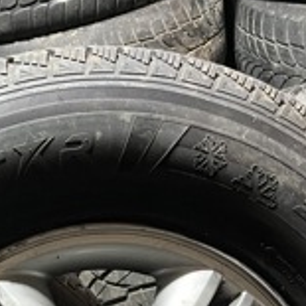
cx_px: 77
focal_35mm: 71
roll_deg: +13.3
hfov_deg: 24.1
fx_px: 710
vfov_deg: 21.5
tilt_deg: -38.7
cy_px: 417
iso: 400
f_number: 1.6
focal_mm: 5.1
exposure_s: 1/33
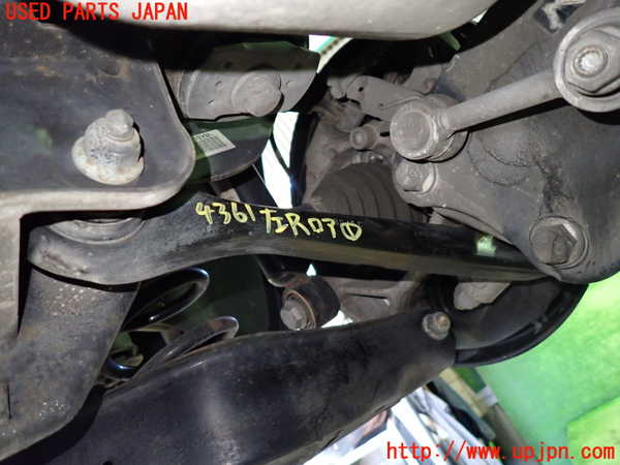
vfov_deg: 54.9
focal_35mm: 25
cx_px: 310
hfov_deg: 69.4
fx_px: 448
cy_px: 232
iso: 800
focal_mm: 4.5
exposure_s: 1/30
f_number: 2
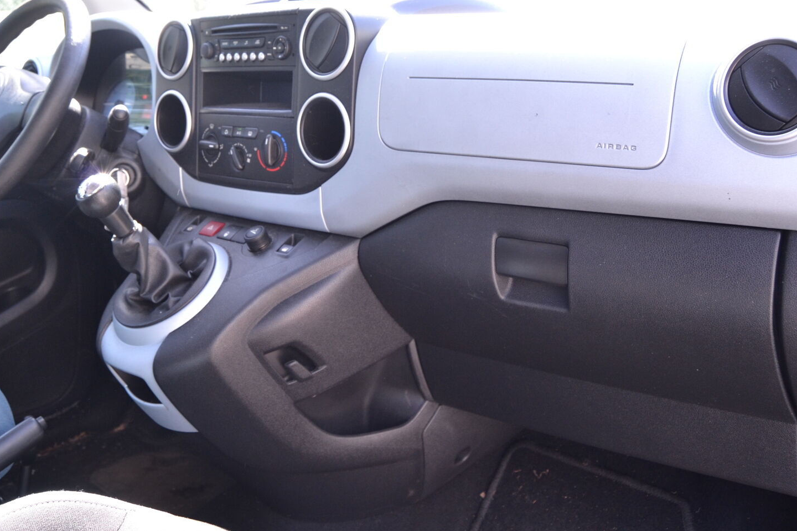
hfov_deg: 53.1
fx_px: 797
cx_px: 365
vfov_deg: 36.6
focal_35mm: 36
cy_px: 190
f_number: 5
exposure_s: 1/100
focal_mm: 18
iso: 400
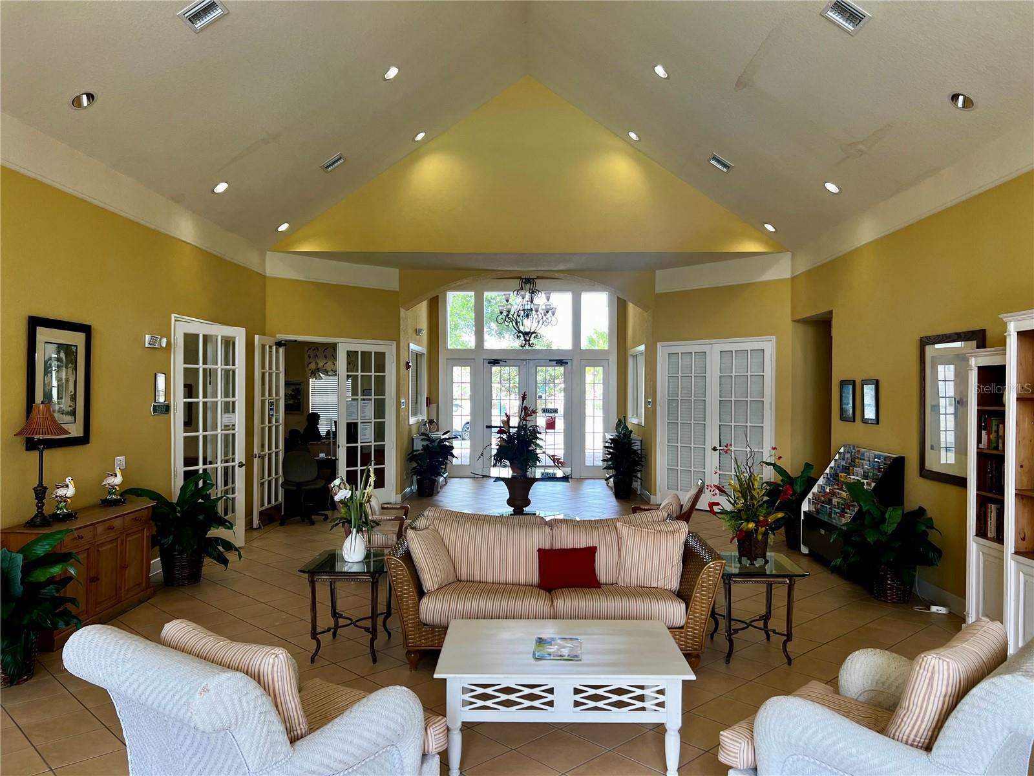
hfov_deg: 67.3
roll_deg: +0.4
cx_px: 517
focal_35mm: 26
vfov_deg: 53.1
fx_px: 777
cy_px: 388
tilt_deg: -0.7
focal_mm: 5.7
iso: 50
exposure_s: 1/167
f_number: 1.5
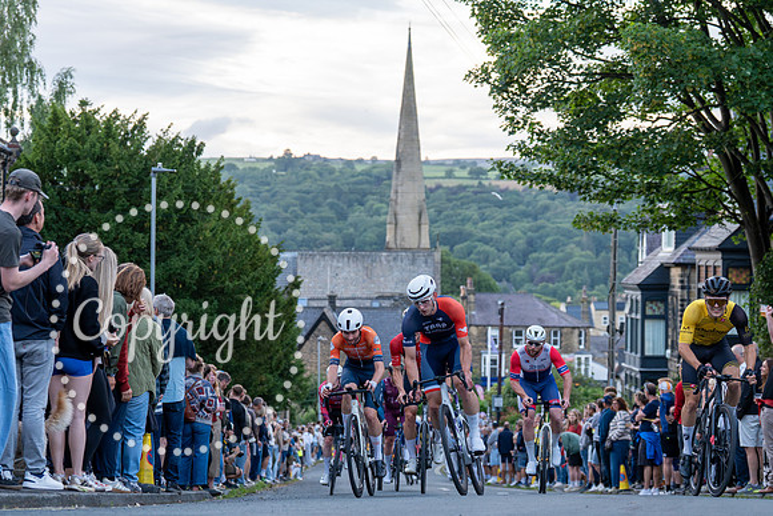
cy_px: 281
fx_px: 1898
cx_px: 347
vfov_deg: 15.5
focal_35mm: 88
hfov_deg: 23.0
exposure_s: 1/800
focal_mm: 79
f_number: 3.5
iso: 2000
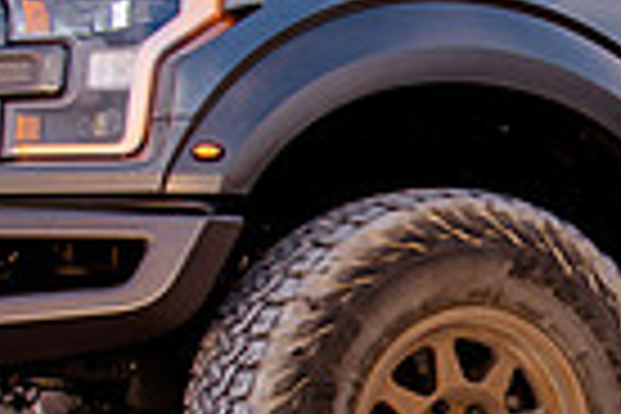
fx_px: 1915
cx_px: 610
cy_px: 305
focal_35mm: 111
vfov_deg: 12.3
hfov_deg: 18.0
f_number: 4
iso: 200
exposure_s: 1/500
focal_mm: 24
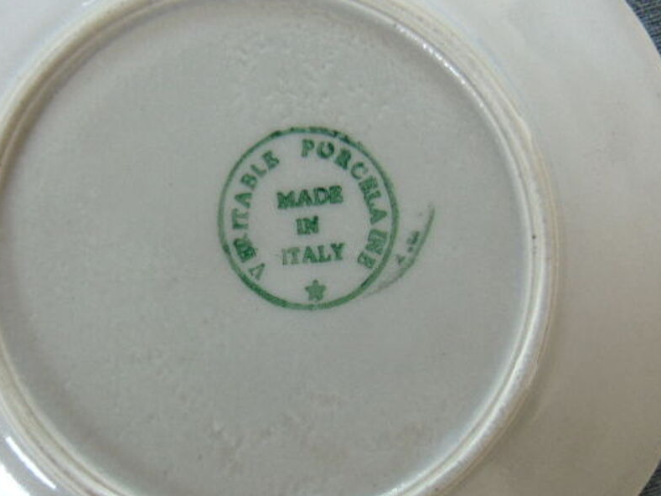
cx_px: 300
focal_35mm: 38
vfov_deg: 37.7
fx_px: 726
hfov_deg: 48.9
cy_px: 247
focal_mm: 5.4
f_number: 3.1
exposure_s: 1/30
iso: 100
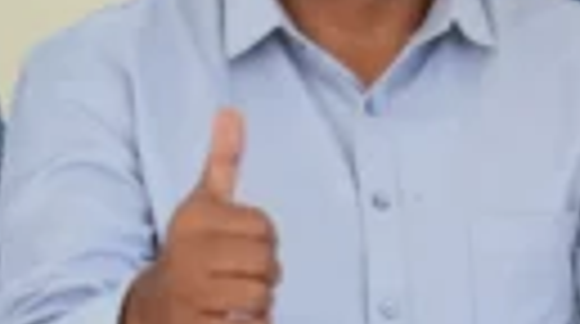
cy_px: 477
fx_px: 6708
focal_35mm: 437
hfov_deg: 4.9
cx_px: 679
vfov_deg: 2.8
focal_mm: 70
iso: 125
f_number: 2.8
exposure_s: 1/100
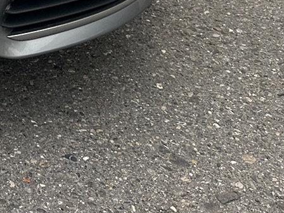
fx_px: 886
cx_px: -102
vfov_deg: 12.4
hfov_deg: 17.0
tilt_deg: -15.9
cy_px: -183
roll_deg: -1.8
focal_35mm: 108
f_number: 1.78
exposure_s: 1/604
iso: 80
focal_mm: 6.86
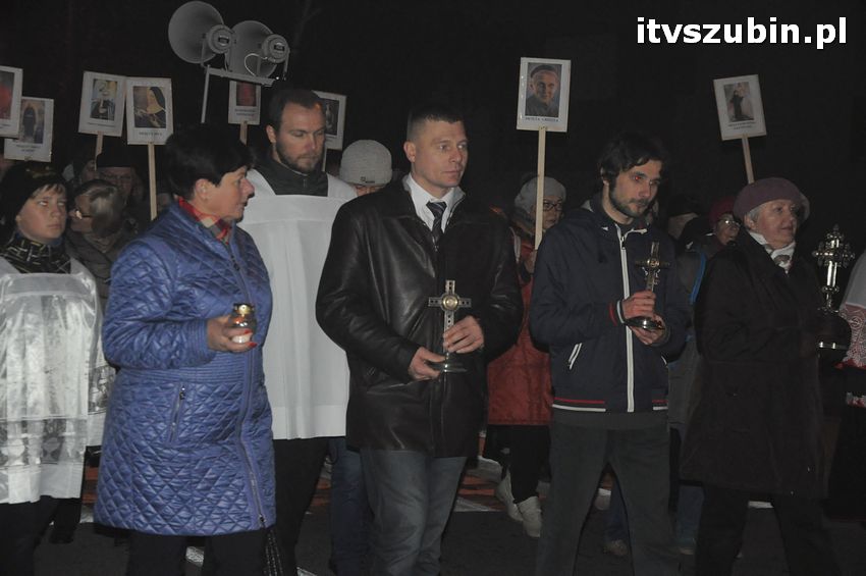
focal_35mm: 87
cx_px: 433
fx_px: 2091
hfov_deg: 23.4
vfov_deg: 15.7
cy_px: 288
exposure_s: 1/60
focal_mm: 58
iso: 2000
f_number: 5
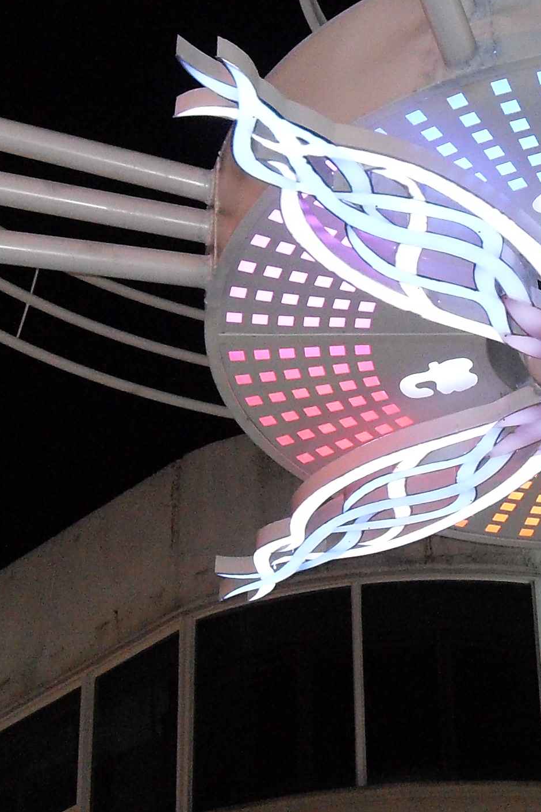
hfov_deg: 14.9
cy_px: 405
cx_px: 612
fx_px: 2006
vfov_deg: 22.9
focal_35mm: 89
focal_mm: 6.3
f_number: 2.8
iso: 240
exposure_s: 1/45
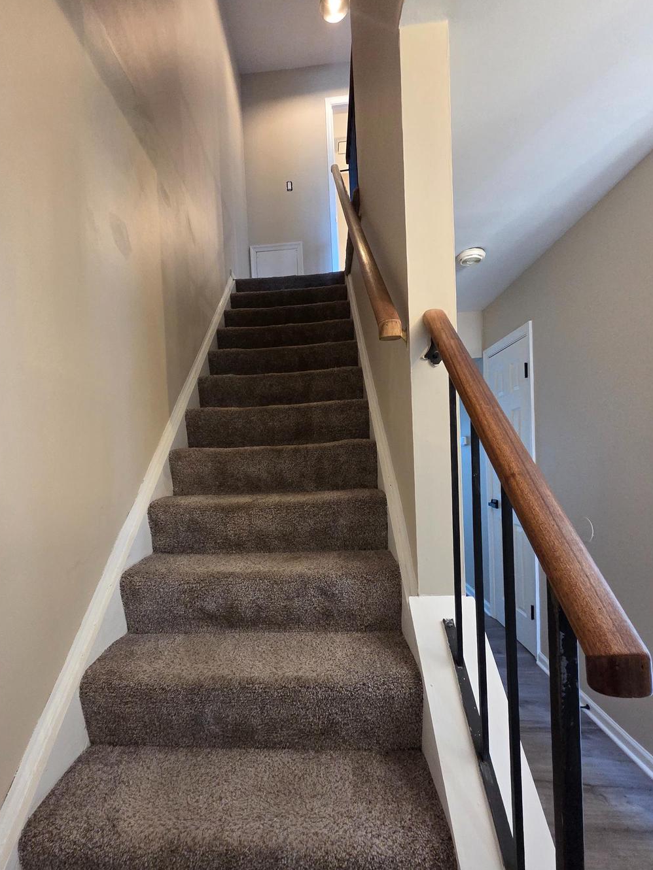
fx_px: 377
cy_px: 473
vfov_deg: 97.9
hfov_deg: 81.3
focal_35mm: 15
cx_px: 283
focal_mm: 2.2
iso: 800
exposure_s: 1/60
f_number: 2.2
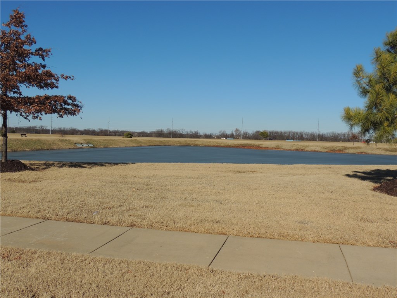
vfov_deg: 42.9
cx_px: 198
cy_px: 149
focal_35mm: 33
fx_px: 378
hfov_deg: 55.4
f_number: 4
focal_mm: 5.8
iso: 100
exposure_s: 1/1600
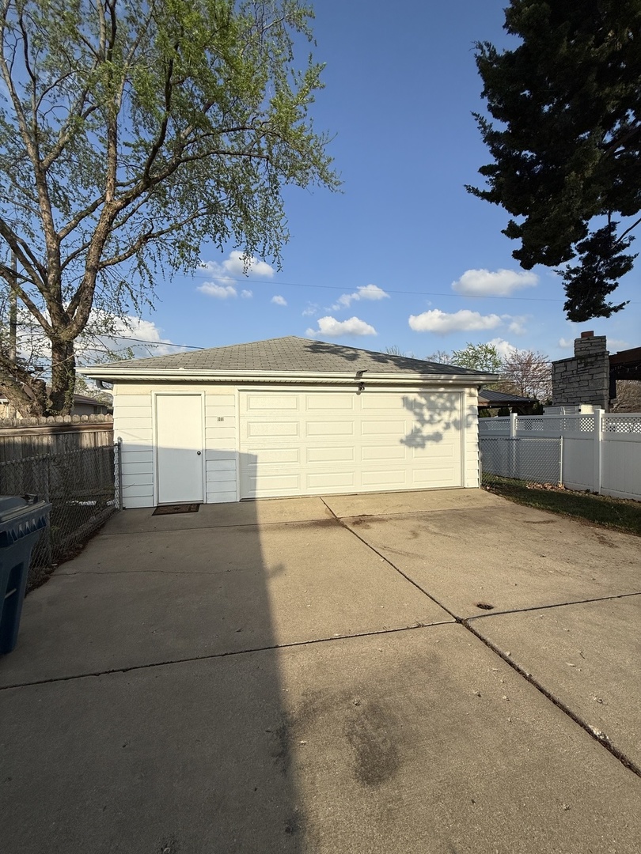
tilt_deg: +0.3
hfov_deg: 85.7
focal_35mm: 14
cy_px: 427
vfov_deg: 102.1
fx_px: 346
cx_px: 320
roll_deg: +0.3
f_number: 2.2
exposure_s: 1/3891
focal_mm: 2.22
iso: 50
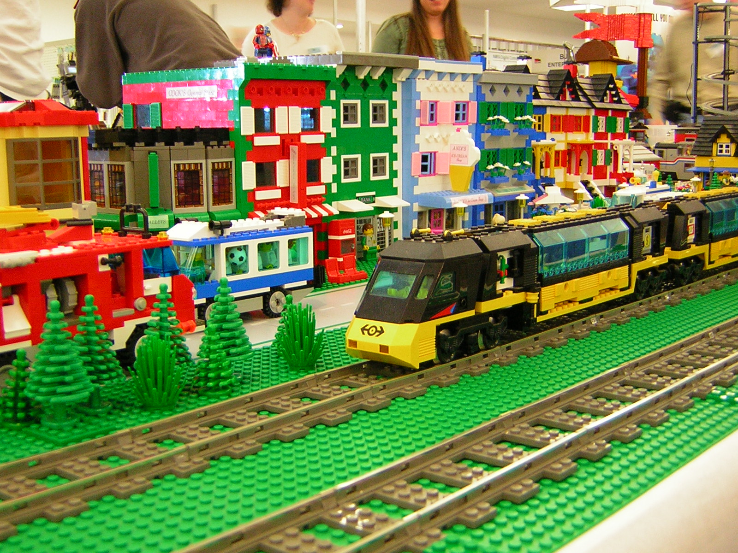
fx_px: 1002
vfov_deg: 30.9
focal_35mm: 47
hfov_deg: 40.4
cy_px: 276
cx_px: 369
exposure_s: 1/5.3
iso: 104
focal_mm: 6.1
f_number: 2.9
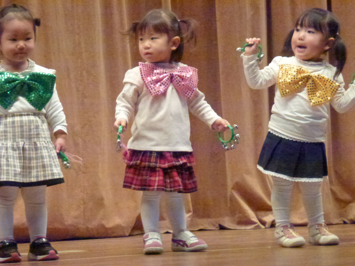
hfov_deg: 8.5
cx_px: 178
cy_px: 133
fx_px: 2379
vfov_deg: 6.4
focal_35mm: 232
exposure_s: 1/80
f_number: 5.6
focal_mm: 41.5
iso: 1600
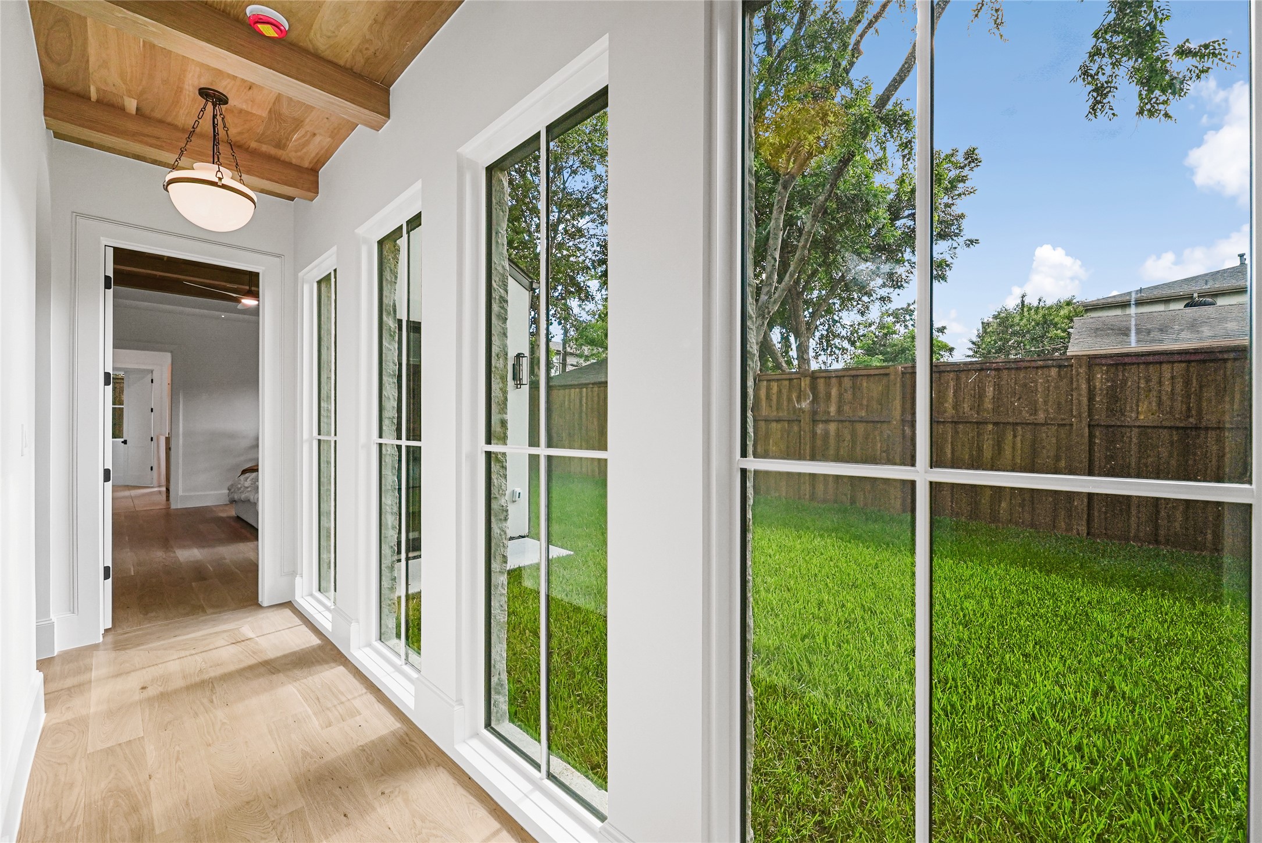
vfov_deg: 81.3
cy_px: 422
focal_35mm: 14
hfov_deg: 104.2
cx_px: 631
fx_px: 491
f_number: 8
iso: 1600
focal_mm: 14
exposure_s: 1/100
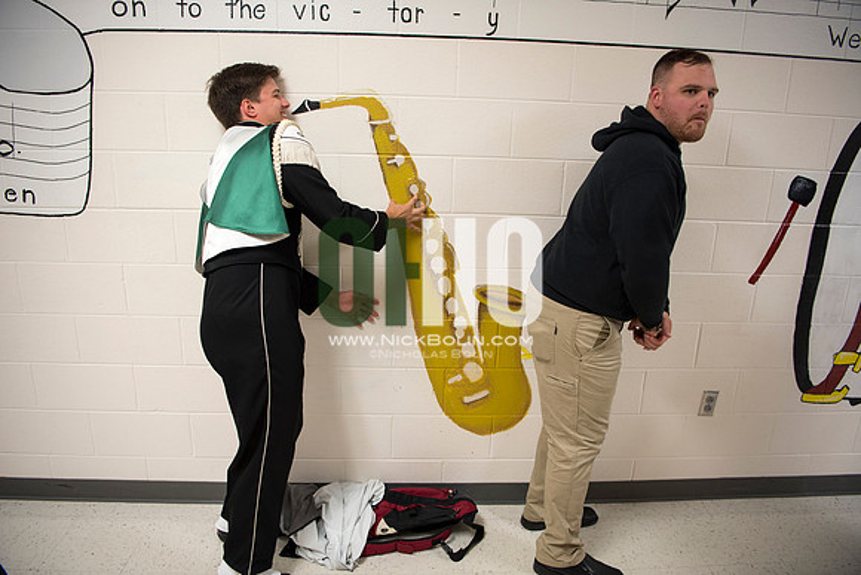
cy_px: 288
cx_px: 430
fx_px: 574
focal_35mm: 24
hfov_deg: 73.7
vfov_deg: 53.2
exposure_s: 1/50
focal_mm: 24
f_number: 2.8
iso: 400
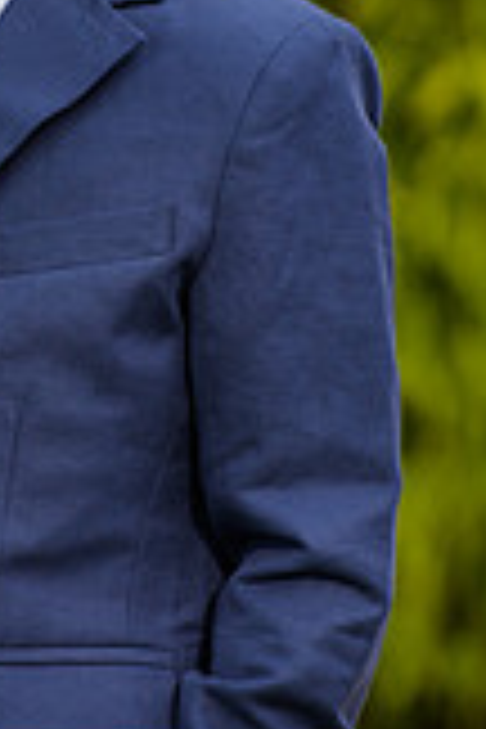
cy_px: 184
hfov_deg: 2.5
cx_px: -76
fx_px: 11278
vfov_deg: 3.7
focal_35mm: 557
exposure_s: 1/500
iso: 200
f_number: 3.2
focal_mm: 200
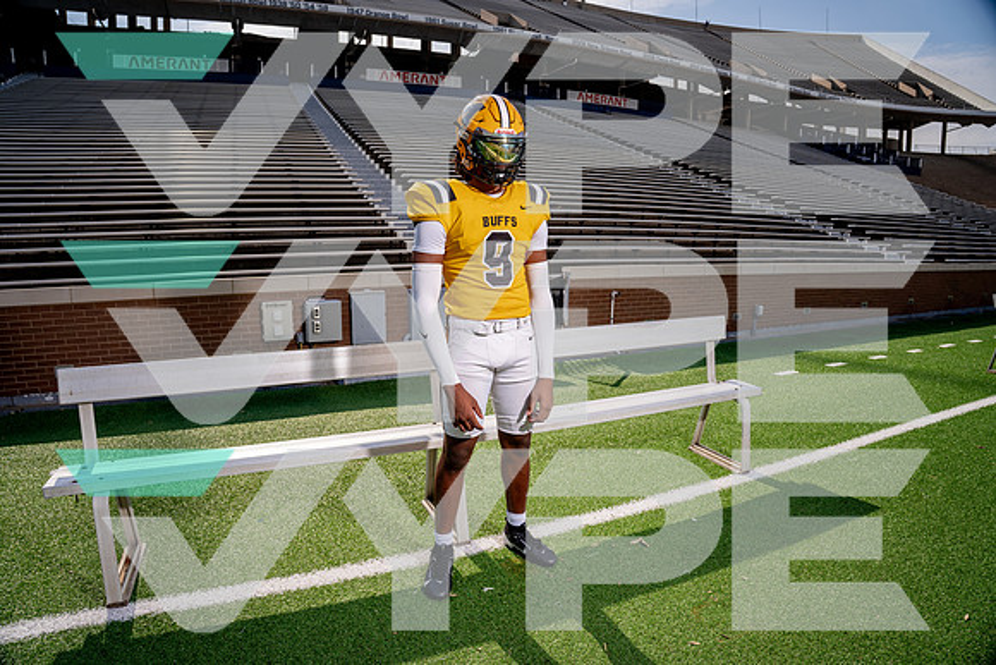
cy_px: 332
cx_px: 498
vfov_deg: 61.2
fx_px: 562
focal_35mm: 20
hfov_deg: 83.1
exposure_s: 1/640
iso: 100
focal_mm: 20
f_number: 5.6
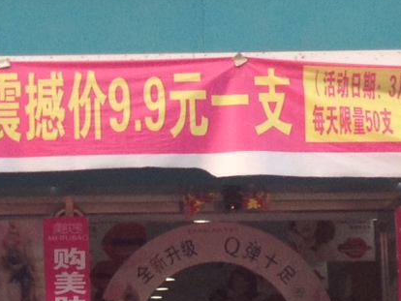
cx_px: -12
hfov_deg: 11.3
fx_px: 2005
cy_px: 95
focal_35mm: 173
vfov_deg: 8.6
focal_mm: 4.28
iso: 50
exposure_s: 1/190
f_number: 2.4
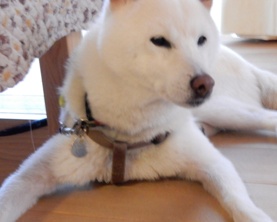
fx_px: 550
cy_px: 106
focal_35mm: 67
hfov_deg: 28.3
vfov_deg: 22.8
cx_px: 154
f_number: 4.2
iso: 800
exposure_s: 1/5
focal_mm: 7.6
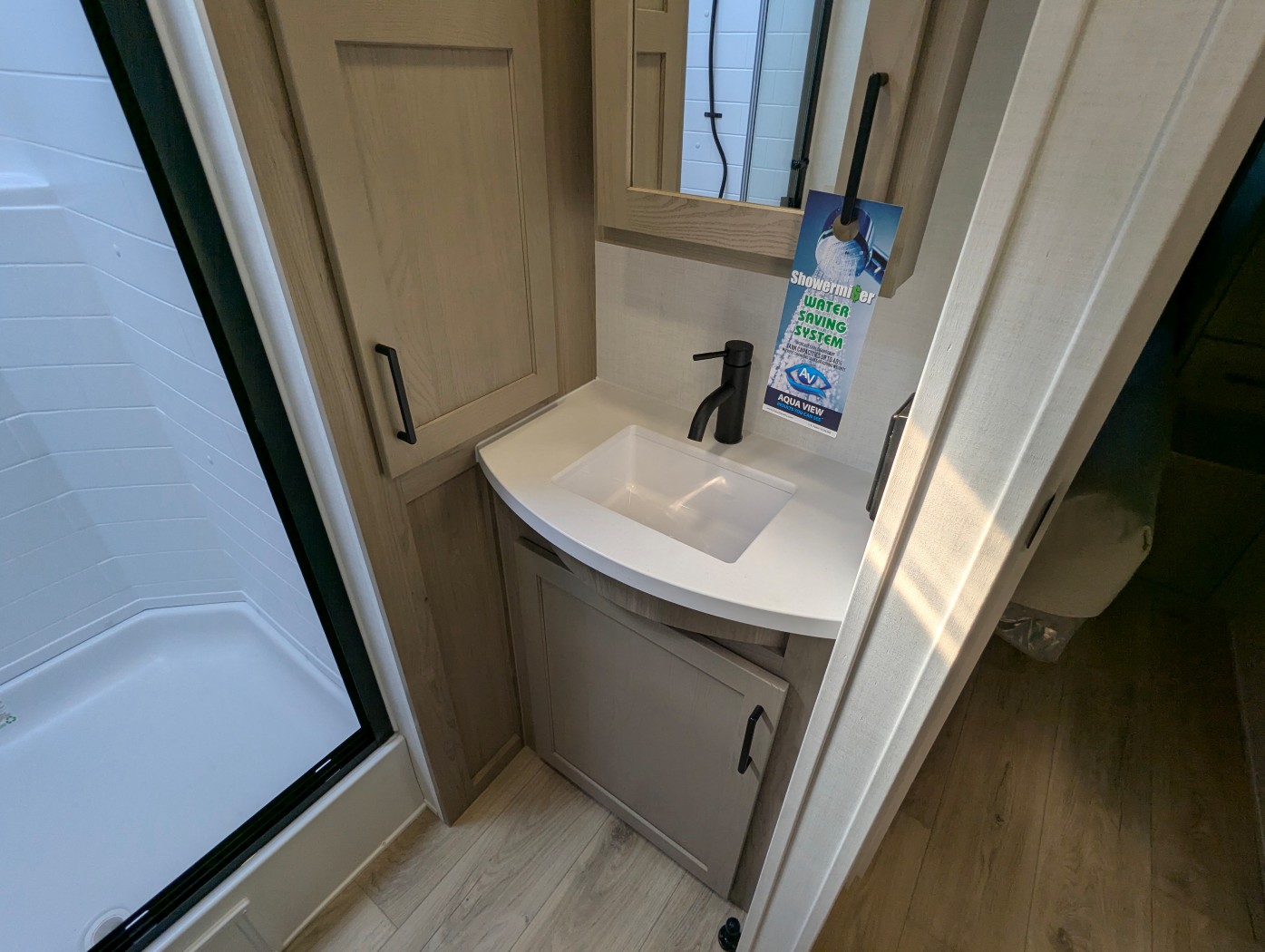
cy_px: 476
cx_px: 632
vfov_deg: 78.2
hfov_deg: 94.4
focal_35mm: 16
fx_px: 585
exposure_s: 1/264
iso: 42
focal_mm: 2.35
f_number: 2.2
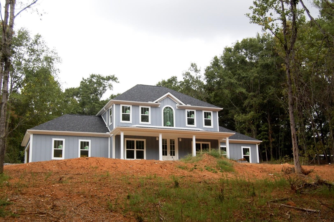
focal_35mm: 48
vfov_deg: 28.0
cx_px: 167
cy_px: 111
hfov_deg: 41.1
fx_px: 445
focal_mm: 32
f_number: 5
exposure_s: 1/500
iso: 400
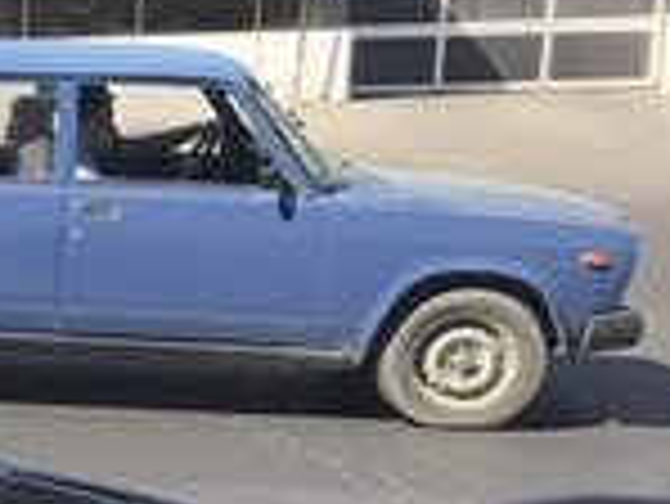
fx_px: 2402
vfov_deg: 11.8
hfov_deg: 13.0
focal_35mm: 124
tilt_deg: -13.3
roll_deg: +3.1
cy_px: 542
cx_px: -800
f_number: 1.8
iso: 20
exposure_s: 1/1880
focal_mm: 3.99
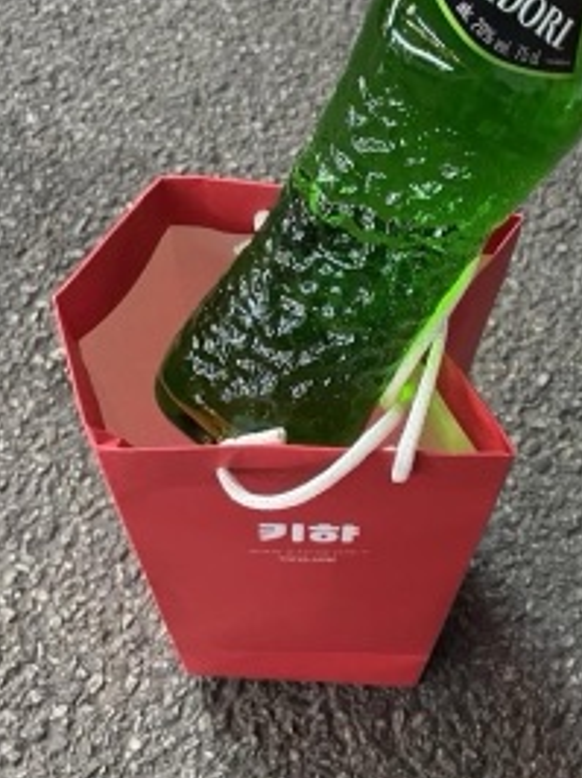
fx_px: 1055
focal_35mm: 47
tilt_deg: -54.7
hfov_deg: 30.3
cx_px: 445
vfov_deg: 40.0
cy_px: 260
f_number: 1.6
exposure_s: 1/30
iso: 640
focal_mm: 4.2
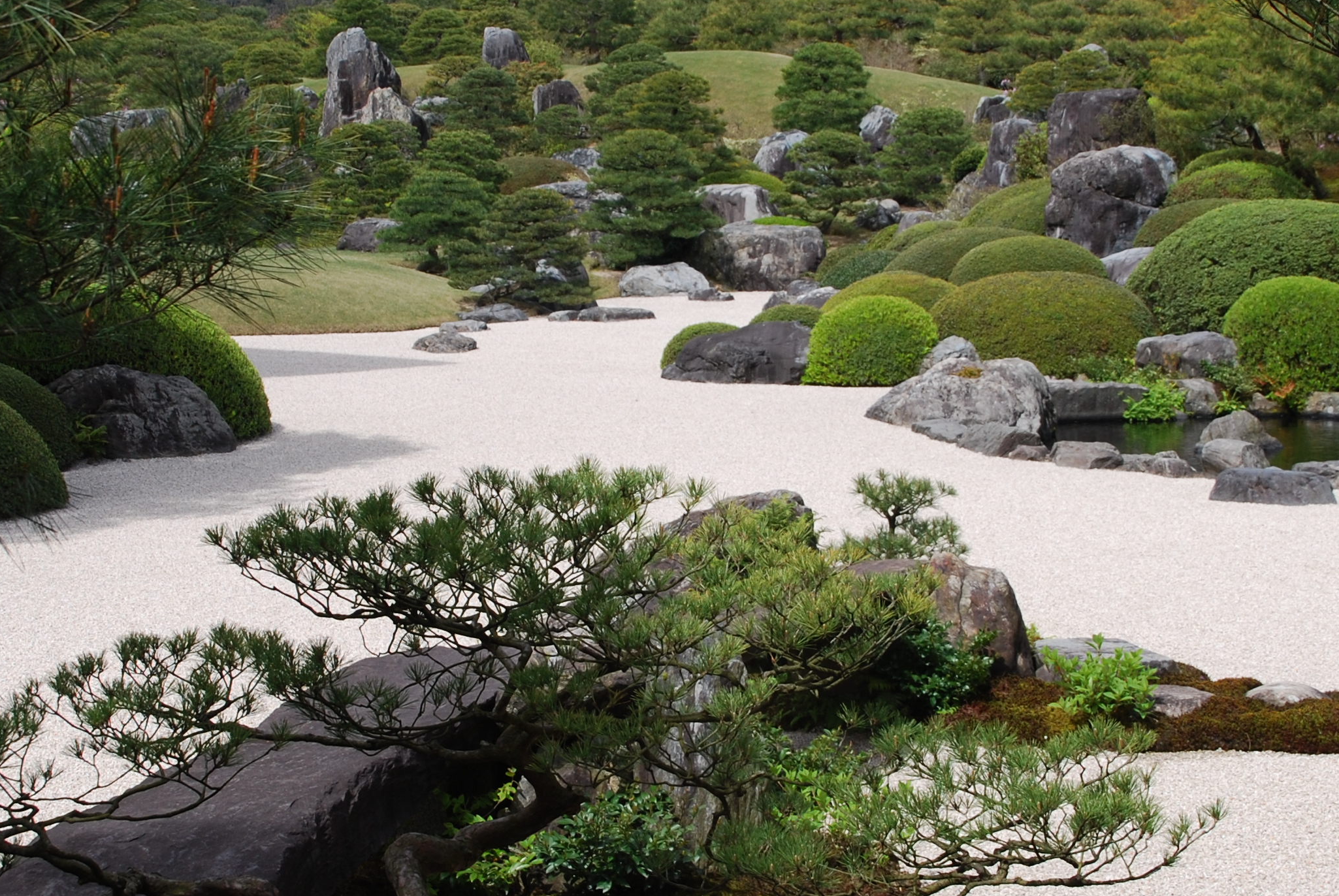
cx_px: 682
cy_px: 472
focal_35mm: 85
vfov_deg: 16.1
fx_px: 3165
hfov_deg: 23.9
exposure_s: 1/250
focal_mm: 30
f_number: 8
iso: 100
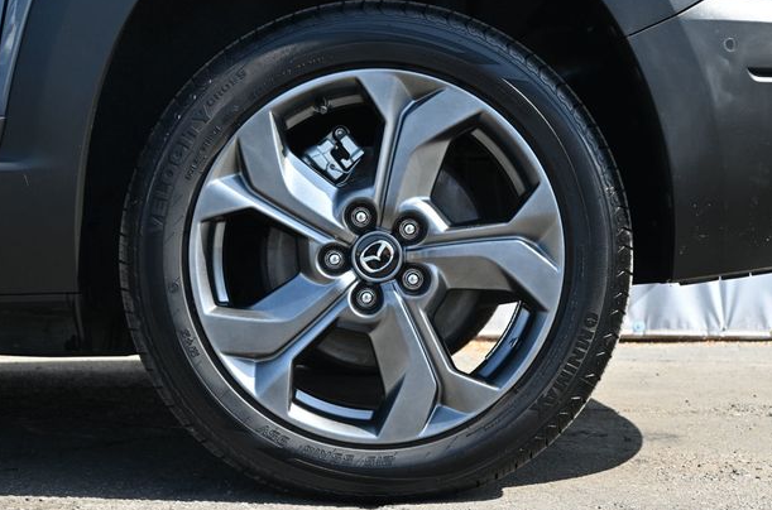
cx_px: 375
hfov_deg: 29.9
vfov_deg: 20.0
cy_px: 251
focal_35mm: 68
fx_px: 1444
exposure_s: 1/250
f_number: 6
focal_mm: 43
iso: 320
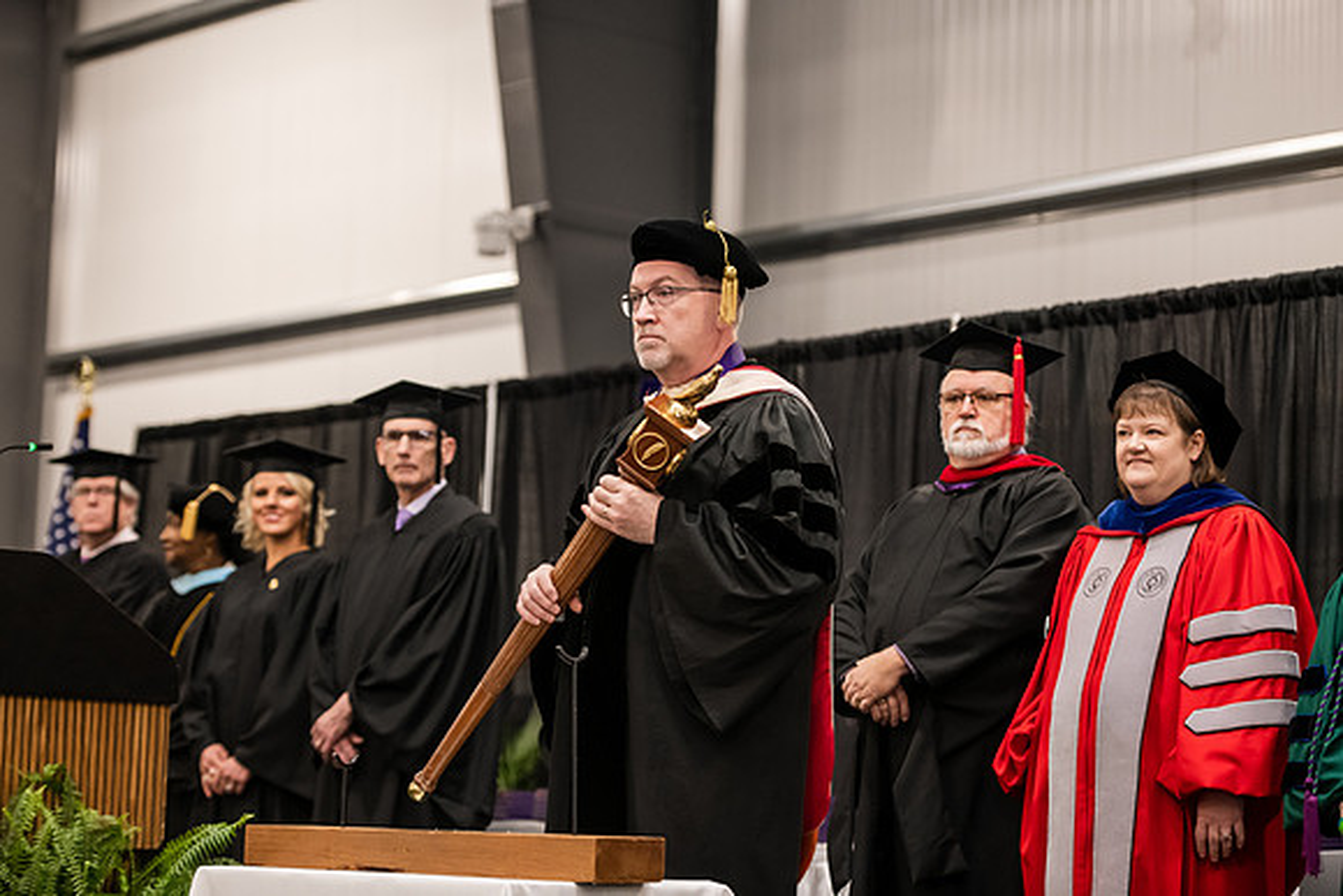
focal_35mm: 92
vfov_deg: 14.9
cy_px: 448
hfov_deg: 22.1
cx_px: 672
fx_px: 3433
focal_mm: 92
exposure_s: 1/200
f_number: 3.2
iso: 2000
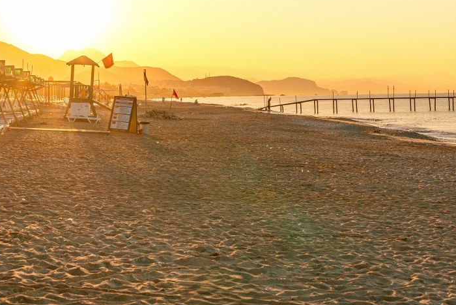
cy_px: 88
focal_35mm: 80
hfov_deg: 25.2
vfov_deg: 17.0
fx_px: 1013
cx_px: 147
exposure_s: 1/400
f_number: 8
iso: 100
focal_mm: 35
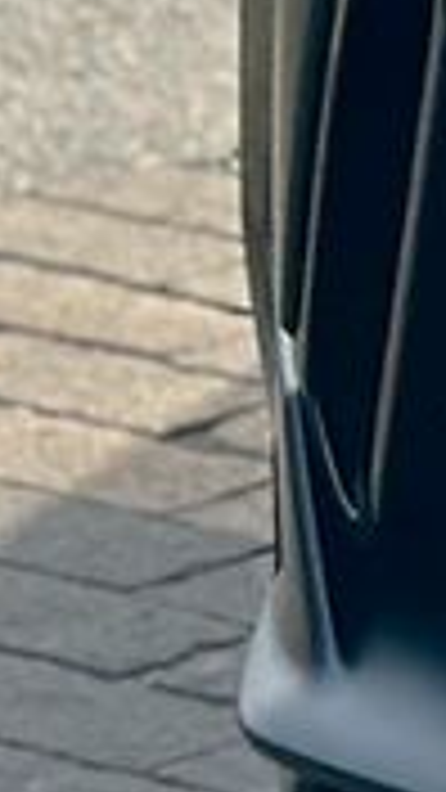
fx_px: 10008
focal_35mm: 476
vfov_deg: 4.5
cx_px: 3374
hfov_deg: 2.3
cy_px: -432
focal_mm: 6.86
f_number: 1.78
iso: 80
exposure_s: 1/3058
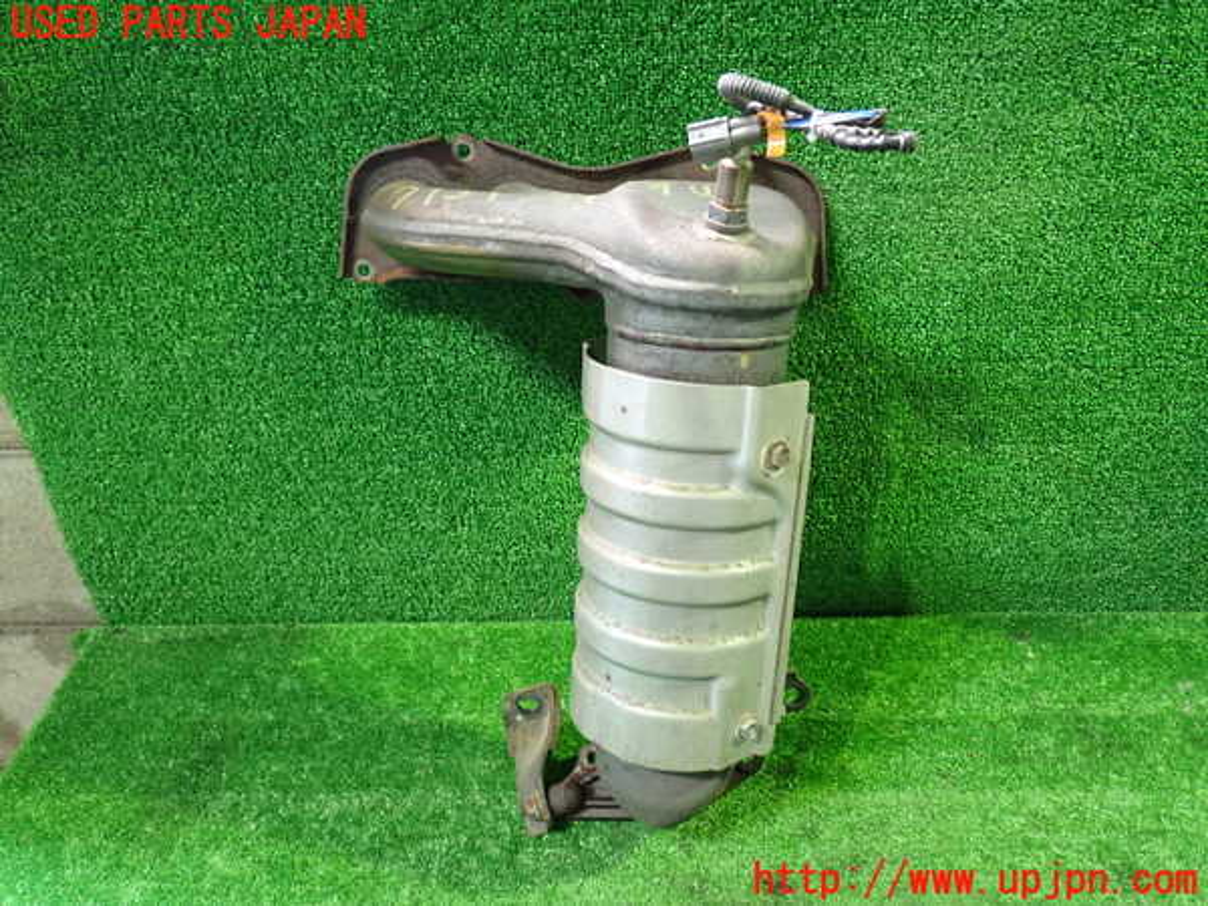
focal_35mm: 30
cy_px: 453
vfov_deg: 46.8
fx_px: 1047
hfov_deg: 60.0
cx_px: 604
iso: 640
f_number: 2.3
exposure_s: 1/30
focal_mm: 5.4
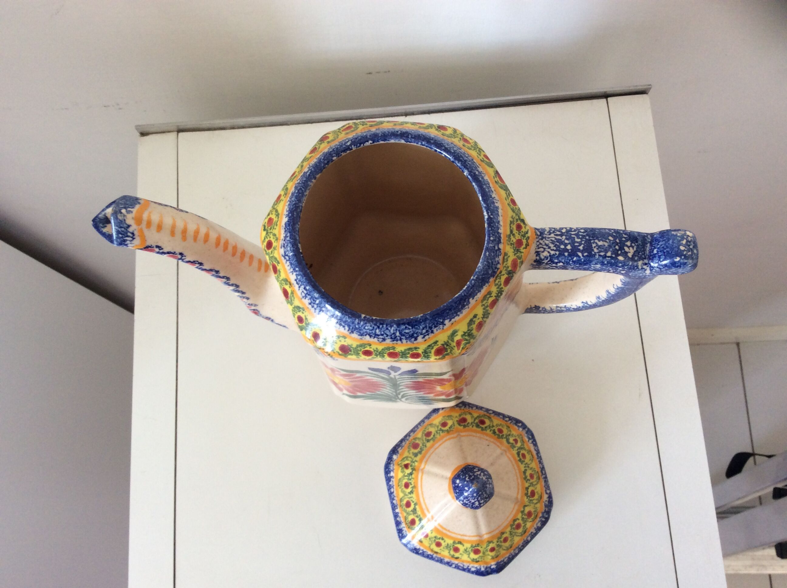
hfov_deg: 56.9
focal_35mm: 32
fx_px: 726
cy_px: 294
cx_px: 394
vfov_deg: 44.1
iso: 50
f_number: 2.4
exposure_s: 1/25
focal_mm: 3.3
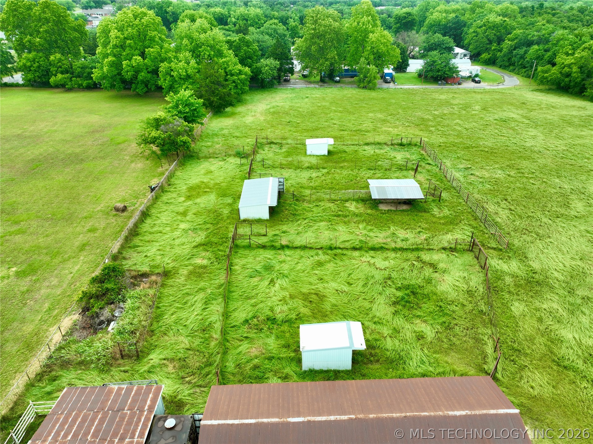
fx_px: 411
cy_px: 222
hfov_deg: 71.6
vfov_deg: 56.8
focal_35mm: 24
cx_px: 296
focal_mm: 12.29
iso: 100
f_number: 2.8
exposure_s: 1/400
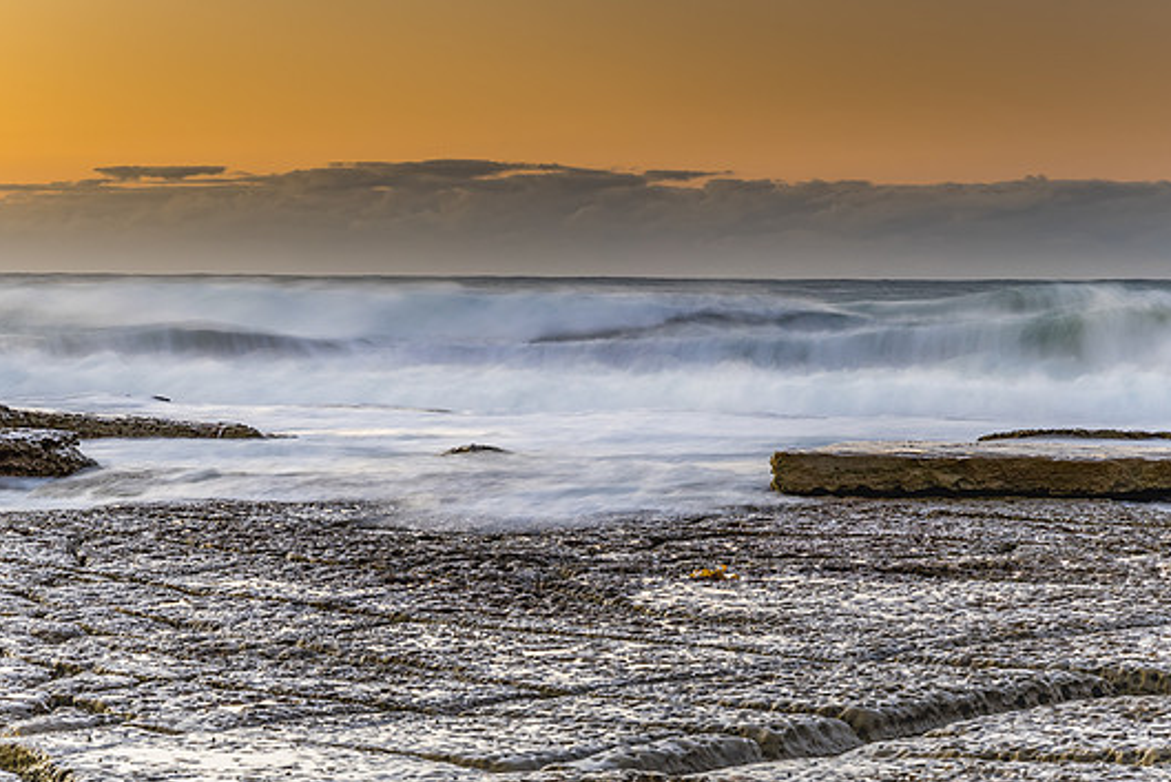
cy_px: 358
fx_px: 3481
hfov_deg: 19.1
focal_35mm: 107
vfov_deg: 12.8
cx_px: 562
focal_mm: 65
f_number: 8
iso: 100
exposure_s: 1.6
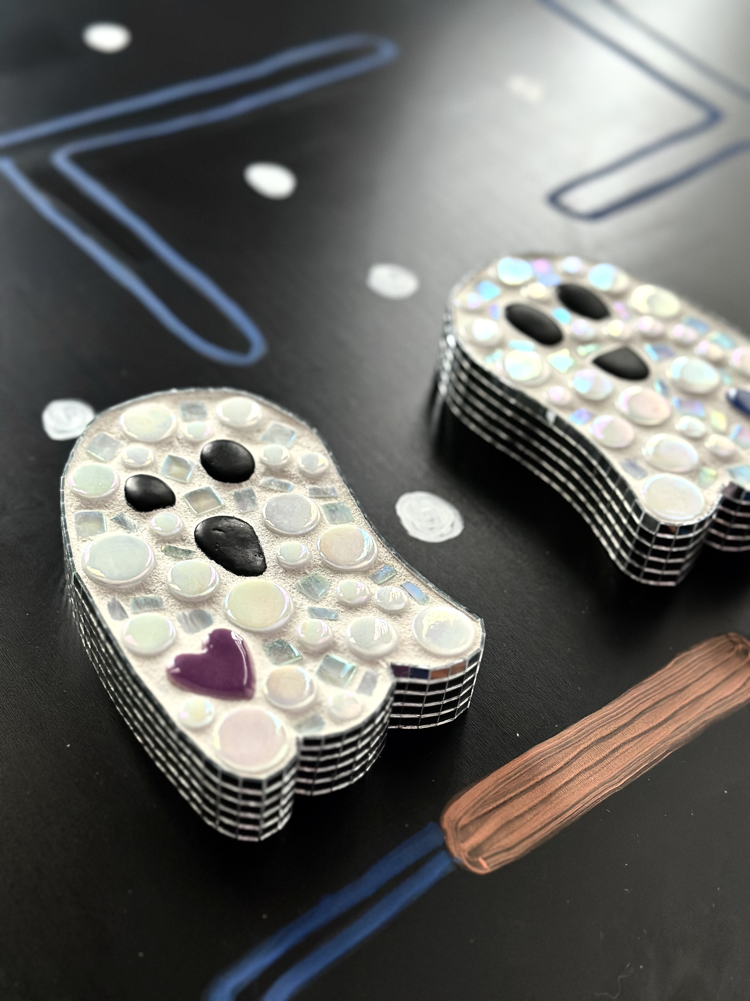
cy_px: 500
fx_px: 1387
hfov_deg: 30.3
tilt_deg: -44.7
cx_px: 375
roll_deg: -8.3
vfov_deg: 39.7
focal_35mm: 48
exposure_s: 1/40
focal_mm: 6.86
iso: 500
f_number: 1.78
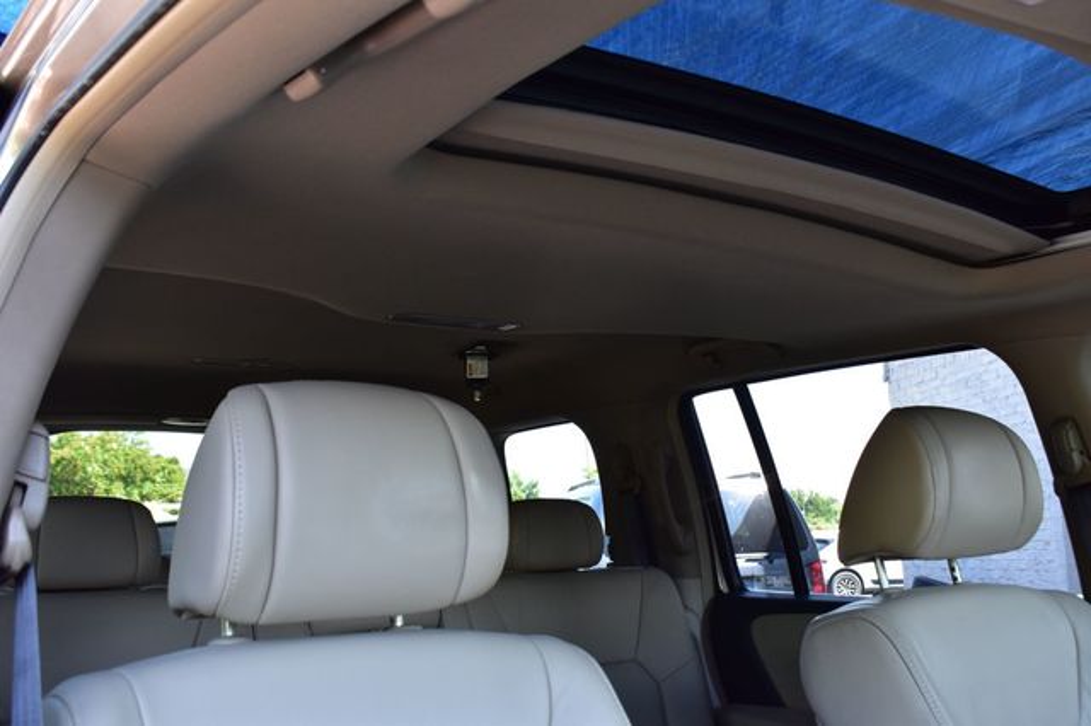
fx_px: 1090
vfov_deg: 36.8
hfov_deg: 53.2
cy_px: 363
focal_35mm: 36
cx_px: 546
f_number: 7.1
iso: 400
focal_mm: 24
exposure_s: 1/40
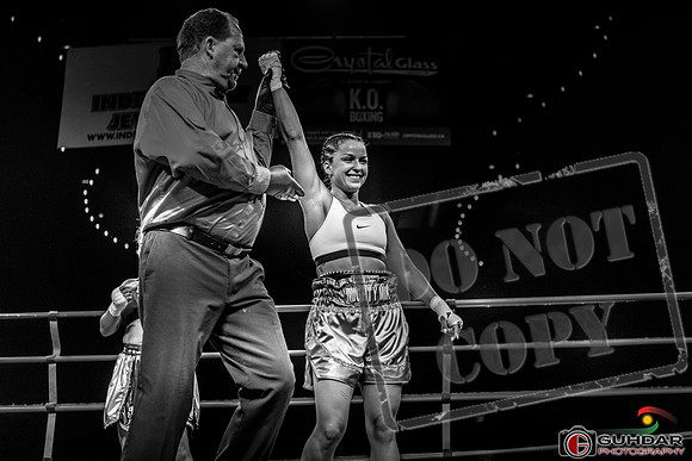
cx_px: 346
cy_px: 230
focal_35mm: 50
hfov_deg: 39.6
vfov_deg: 27.0
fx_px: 961
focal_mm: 50
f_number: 2.8
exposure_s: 1/1250
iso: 1600
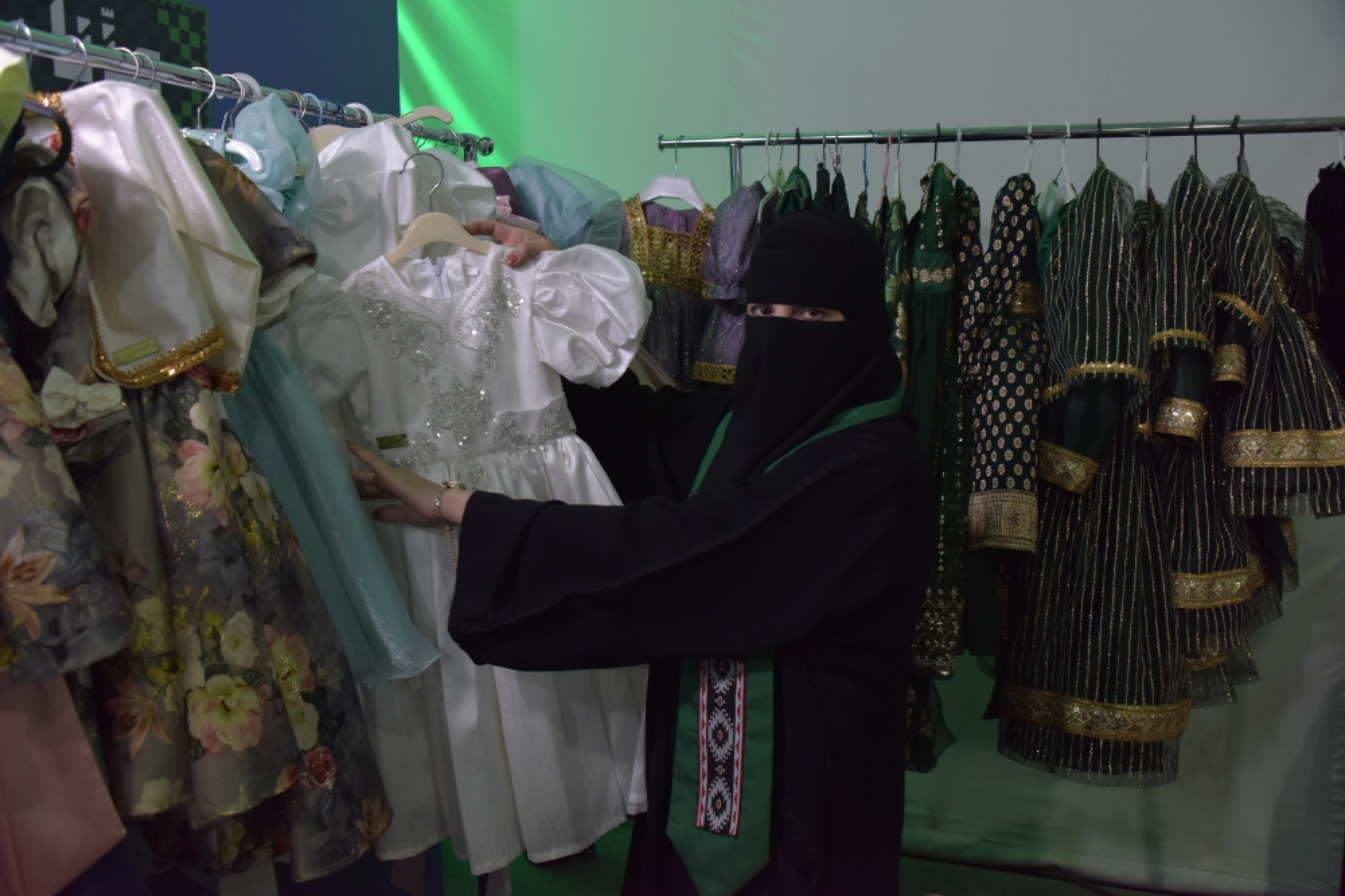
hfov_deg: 65.5
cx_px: 672
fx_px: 1046
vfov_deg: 46.4
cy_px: 448
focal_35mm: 28
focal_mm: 28
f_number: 5.6
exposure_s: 1/125
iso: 2000
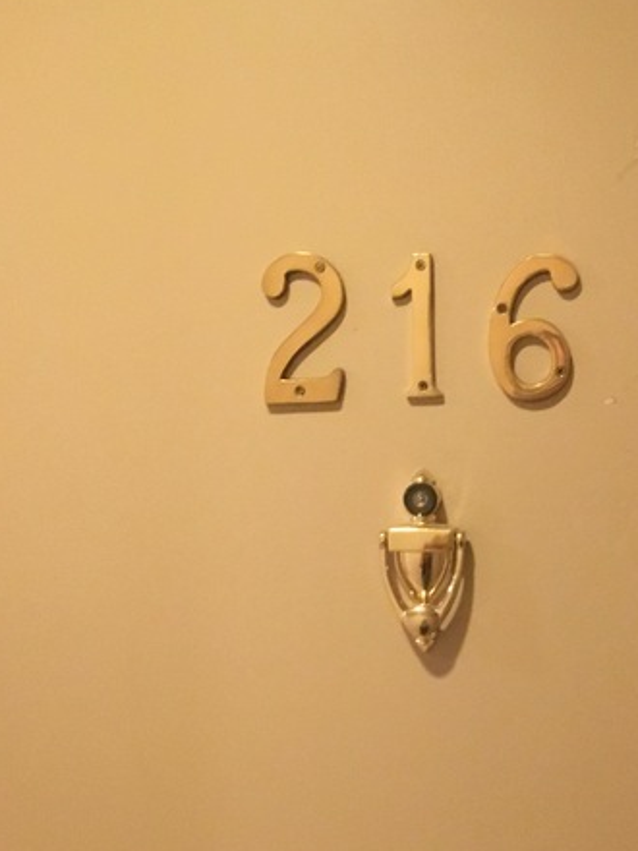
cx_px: 460
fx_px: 1155
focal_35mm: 47
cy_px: 496
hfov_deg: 30.5
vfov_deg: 40.3
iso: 250
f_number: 2.4
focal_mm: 3.3
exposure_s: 1/24
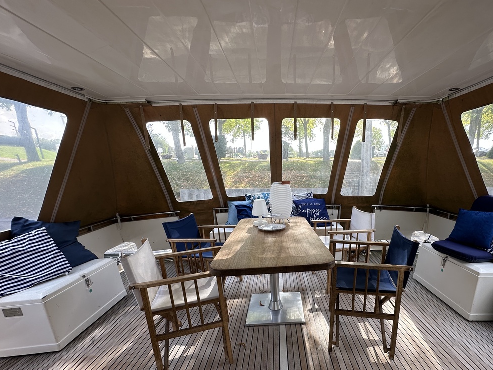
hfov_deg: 90.0
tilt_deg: -14.0
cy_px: 221
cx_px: 292
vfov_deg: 74.0
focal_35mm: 17
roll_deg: +1.0
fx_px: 242
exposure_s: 1/221
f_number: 2.2
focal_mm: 2.22
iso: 40
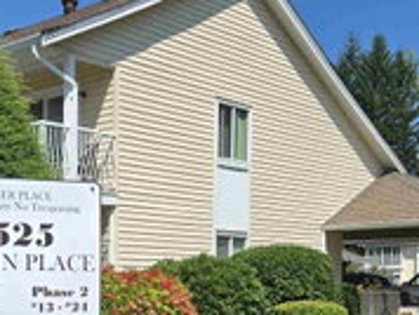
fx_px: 800
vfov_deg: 21.6
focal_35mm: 66
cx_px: 78
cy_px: 308
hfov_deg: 28.7
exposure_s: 1/2921
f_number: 1.8
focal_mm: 5.4
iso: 32
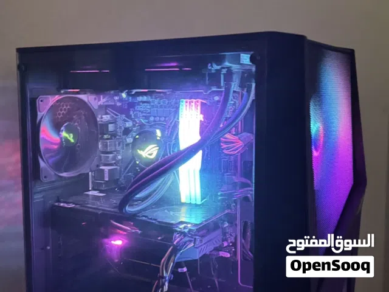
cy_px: 146
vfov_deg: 56.8
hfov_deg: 71.6
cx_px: 194
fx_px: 270
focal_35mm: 24
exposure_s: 1/15
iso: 5000
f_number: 1.78
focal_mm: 6.76
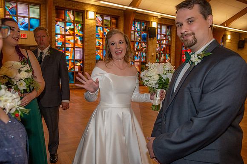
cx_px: 124
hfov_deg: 65.5
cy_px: 82
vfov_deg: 46.4
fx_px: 192
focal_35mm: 28
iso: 1600
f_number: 5.6
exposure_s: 1/125
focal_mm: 28
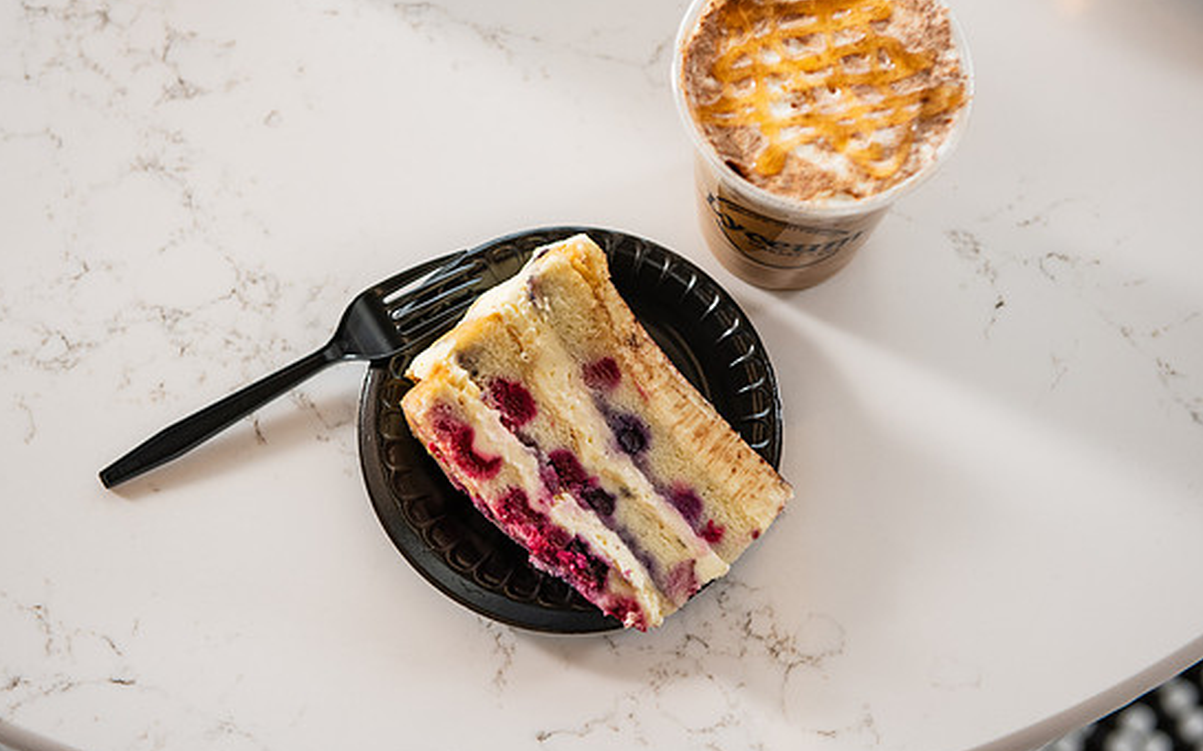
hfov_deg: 31.5
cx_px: 593
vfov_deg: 20.0
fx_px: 2131
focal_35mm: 65
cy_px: 342
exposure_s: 1/200
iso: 640
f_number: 4
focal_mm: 60
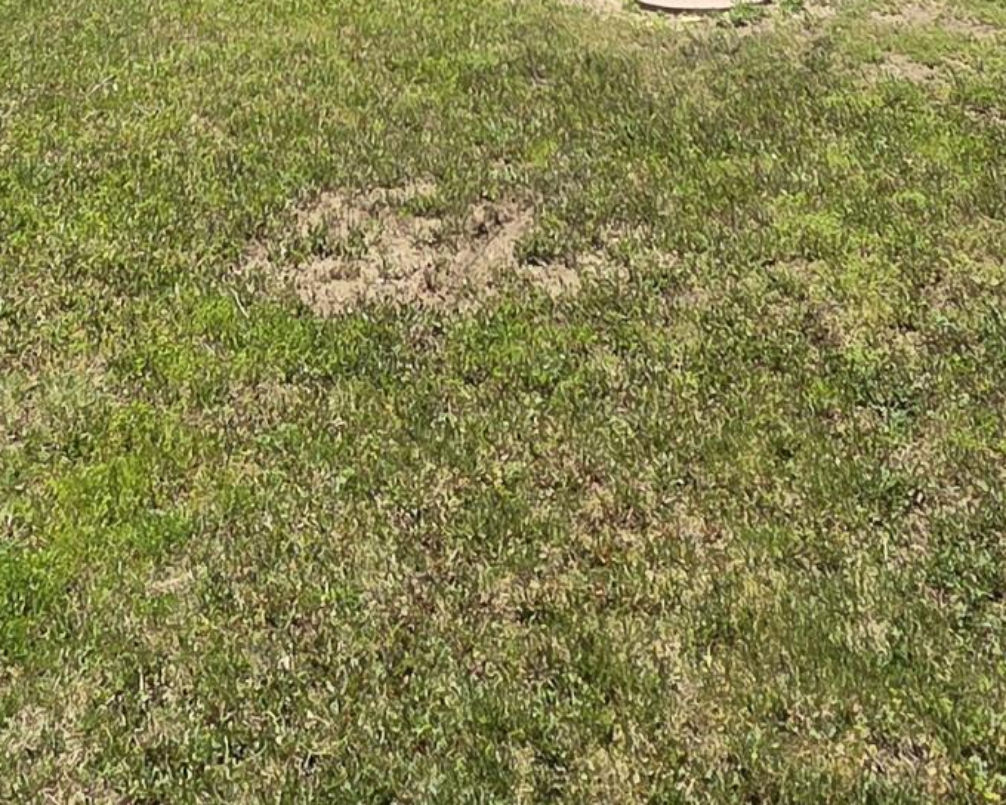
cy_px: -312
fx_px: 1667
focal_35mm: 56
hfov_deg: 33.5
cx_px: 410
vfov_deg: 23.2
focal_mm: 2.2
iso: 50
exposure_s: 1/1606
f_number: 2.2
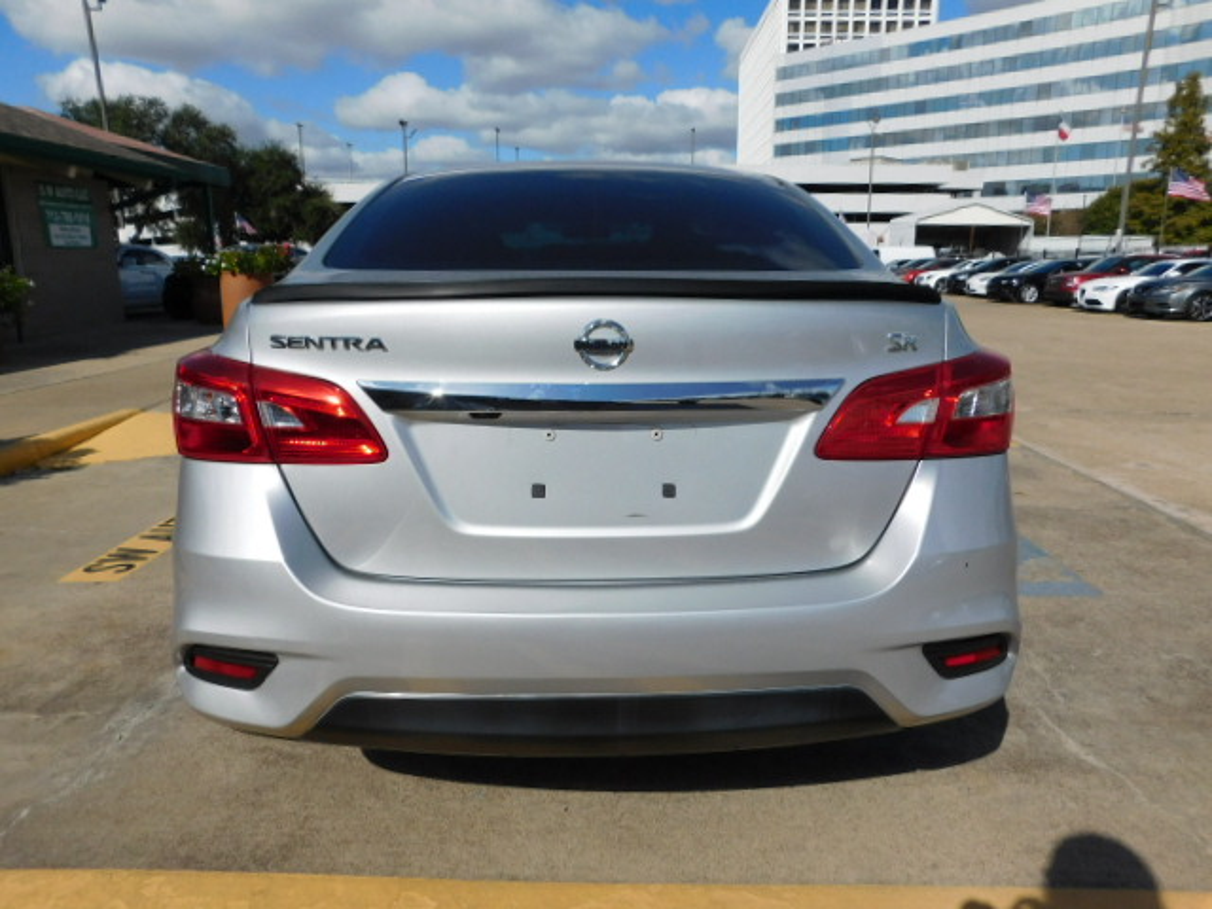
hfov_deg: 71.6
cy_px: 454
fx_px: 840
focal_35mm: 24
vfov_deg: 56.8
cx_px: 606
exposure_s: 1/1000
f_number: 6
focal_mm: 4.1
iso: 125
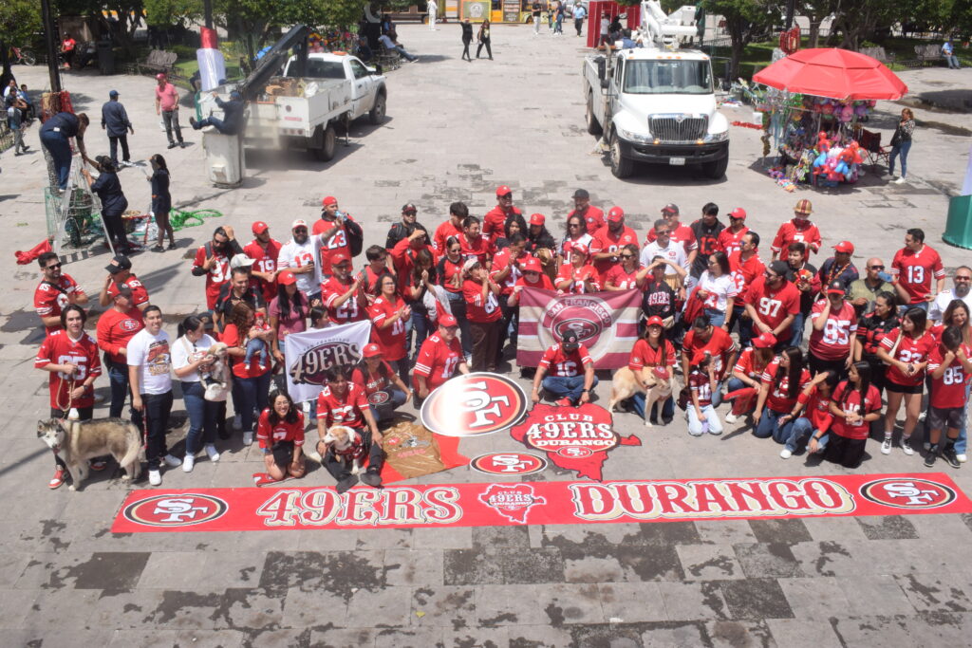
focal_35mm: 34
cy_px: 324
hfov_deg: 55.1
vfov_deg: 38.4
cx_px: 486
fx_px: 932
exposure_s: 1/1250
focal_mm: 23
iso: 400
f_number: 22
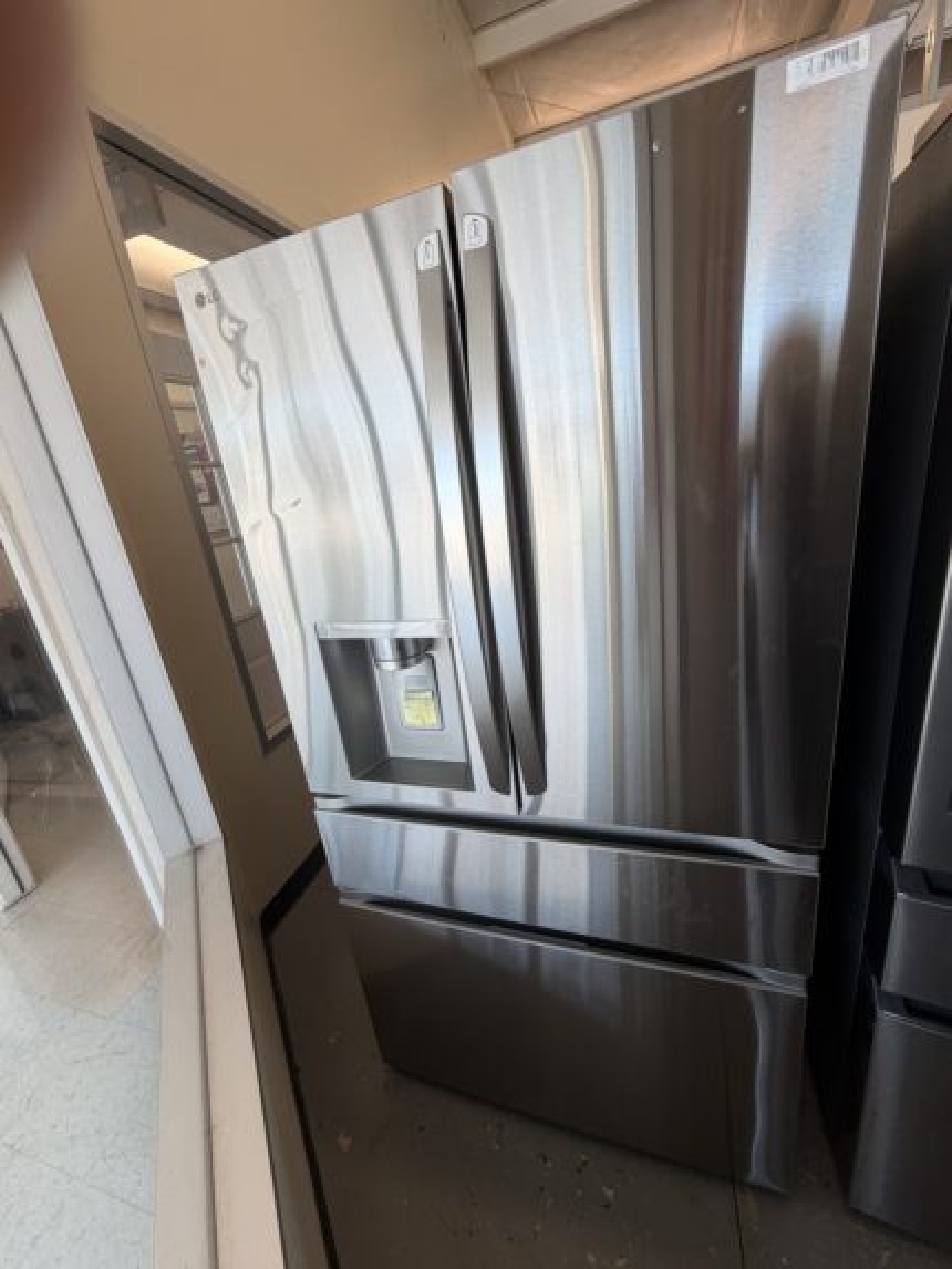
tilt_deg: -17.9
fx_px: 513
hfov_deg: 85.7
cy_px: 634
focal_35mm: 14
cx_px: 476
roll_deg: +8.5
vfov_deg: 102.1
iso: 80
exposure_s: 1/121
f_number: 2.2
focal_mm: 2.22
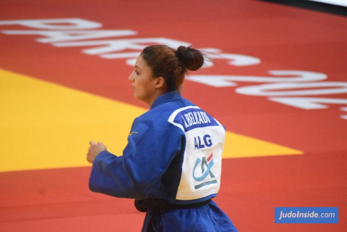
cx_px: 174
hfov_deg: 4.6
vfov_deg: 3.1
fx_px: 4337
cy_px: 116
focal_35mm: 450
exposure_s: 1/500
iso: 6400
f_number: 7.1
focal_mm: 300
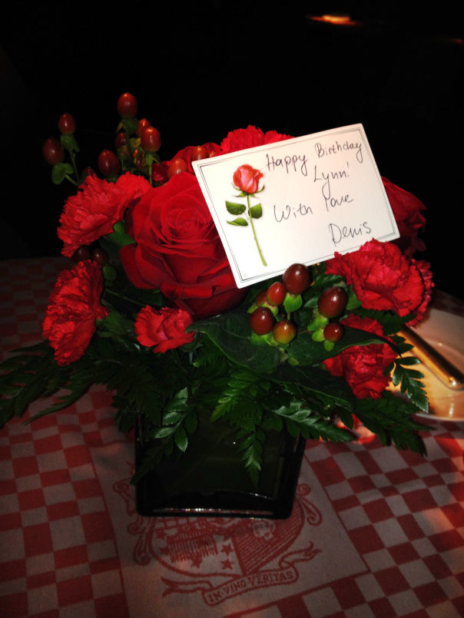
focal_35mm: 35
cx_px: 232
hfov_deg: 40.7
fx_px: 625
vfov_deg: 52.6
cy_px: 309
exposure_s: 1/34
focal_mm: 4.28
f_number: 2.4
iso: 50
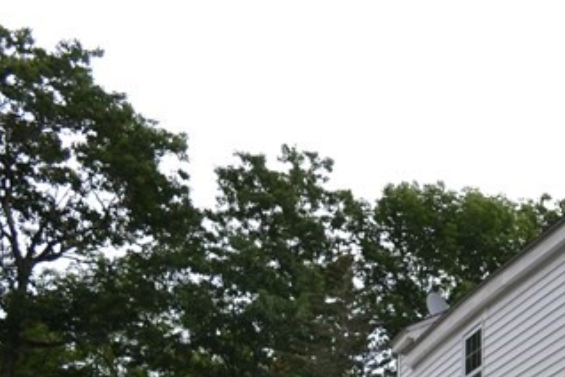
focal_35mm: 87
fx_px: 1365
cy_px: 563
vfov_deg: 14.6
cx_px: 764
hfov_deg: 20.9
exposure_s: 1/125
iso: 140
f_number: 4
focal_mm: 18
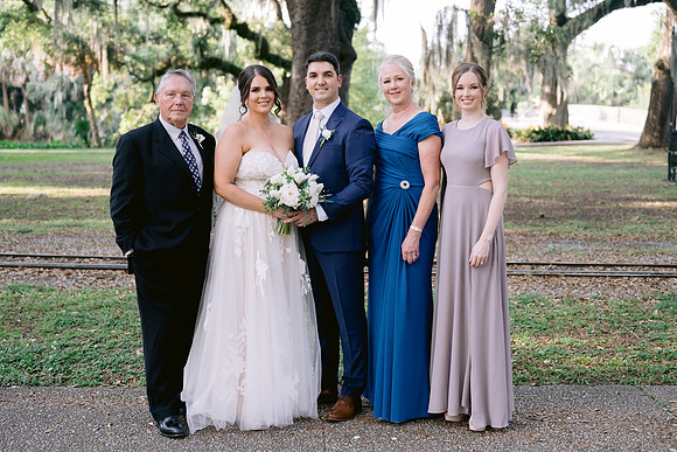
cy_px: 222
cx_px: 335
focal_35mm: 53
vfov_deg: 25.5
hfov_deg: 37.5
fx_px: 998
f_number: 2.8
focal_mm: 50
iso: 400
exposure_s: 1/400
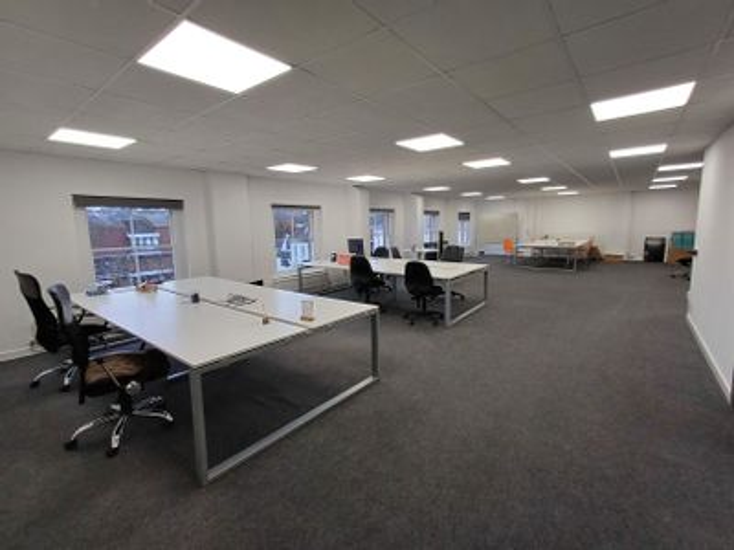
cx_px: 367
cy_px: 275
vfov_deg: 78.1
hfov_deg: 94.5
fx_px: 339
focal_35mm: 16
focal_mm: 1.64
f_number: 2.2
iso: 100
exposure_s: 1/50
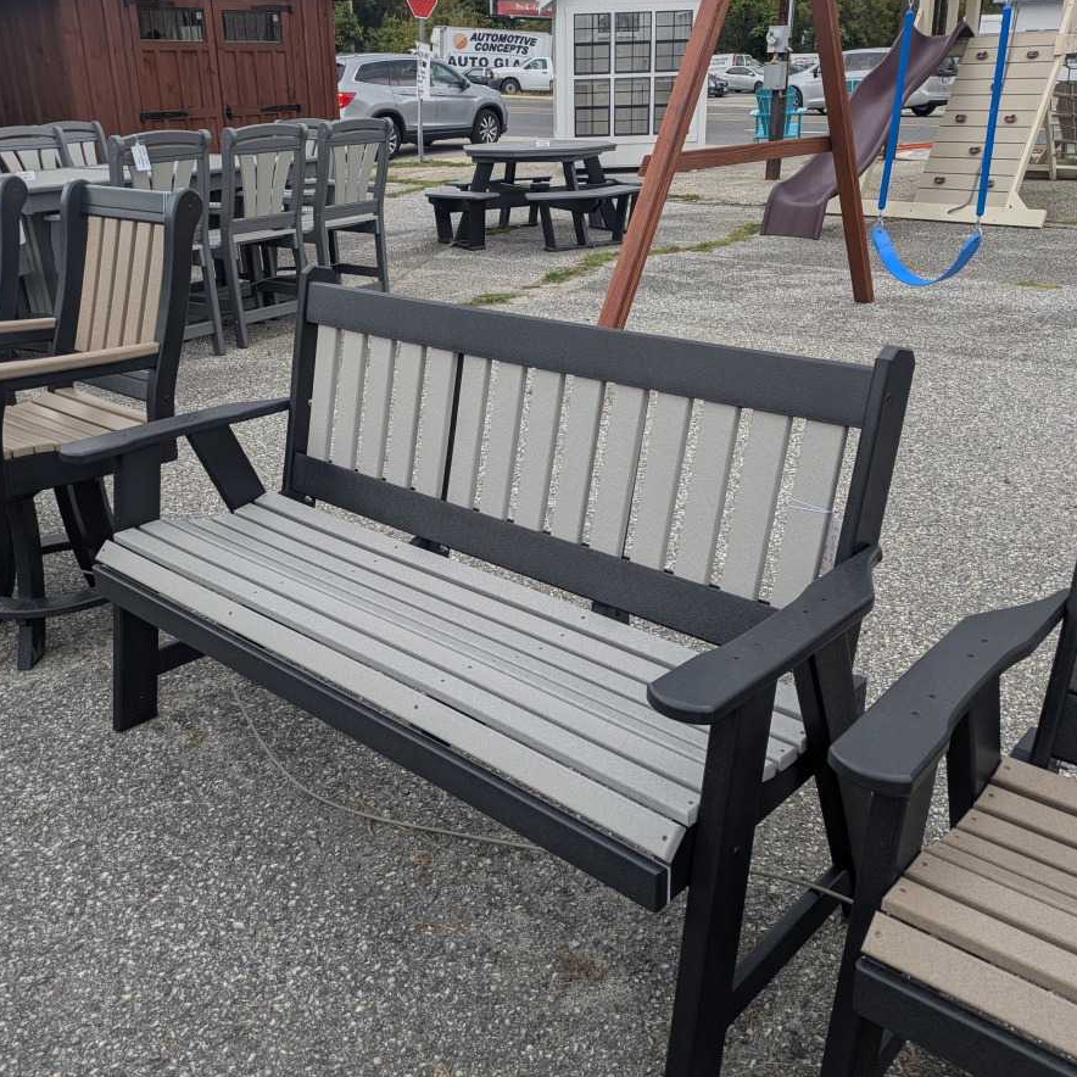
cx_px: 533
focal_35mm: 30
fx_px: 1056
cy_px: 524
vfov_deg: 54.0
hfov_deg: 54.0
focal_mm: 5.43
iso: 56
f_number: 1.89
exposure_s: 1/1366
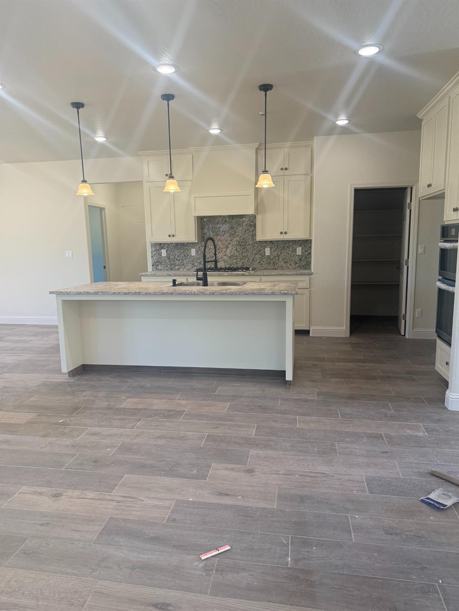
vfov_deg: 71.6
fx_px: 424
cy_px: 306
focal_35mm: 24
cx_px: 230
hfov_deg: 56.8
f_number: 1.78
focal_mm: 6.76
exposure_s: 1/227
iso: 200
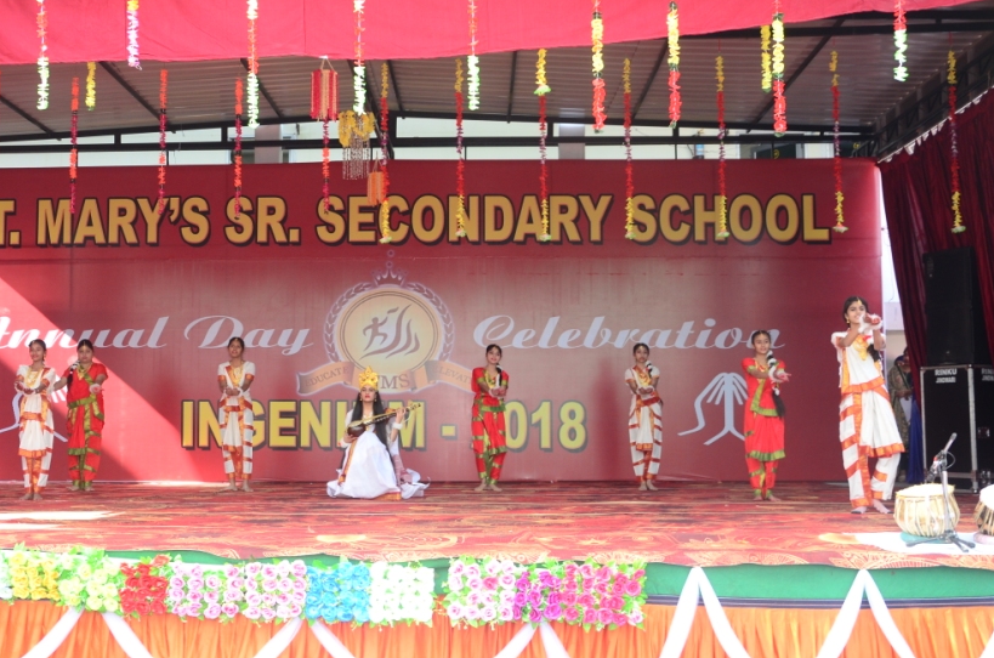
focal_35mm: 45
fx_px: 1240
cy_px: 335
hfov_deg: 43.5
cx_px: 408
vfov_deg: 29.7
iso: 400
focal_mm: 24
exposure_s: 1/125
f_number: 4
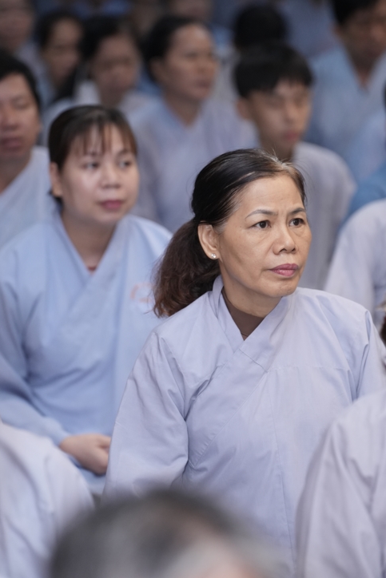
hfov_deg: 6.8
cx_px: 217
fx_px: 3247
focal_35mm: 202
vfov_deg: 10.2
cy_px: 321
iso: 2000
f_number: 2.8
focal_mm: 150
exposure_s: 1/160
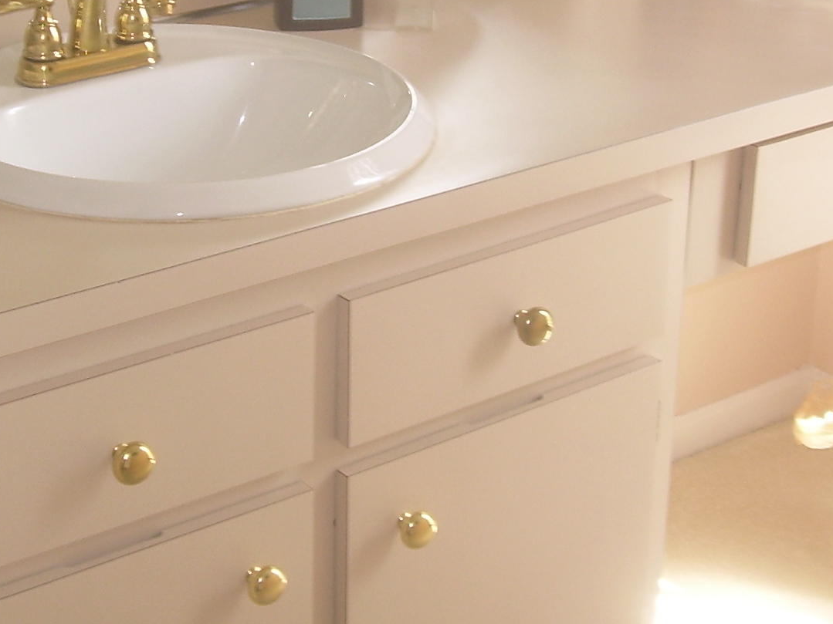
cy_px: 79
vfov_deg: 18.2
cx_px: 322
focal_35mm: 80
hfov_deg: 24.4
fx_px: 1925
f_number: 2.8
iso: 50
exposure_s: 1/32.7
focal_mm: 6.3
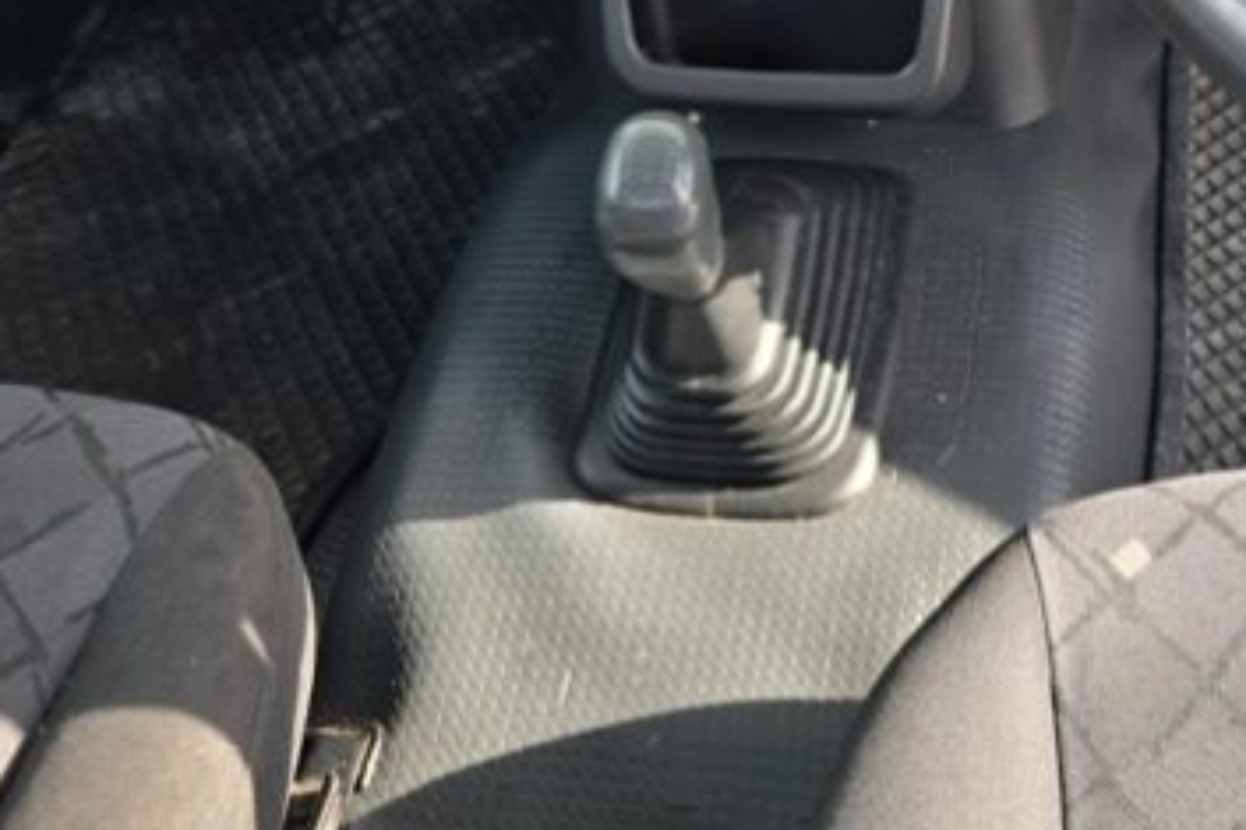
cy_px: -125
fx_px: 1868
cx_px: 1031
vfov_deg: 23.2
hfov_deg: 35.5
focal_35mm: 54
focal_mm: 6.3
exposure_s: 1/180
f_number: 1.7
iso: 20
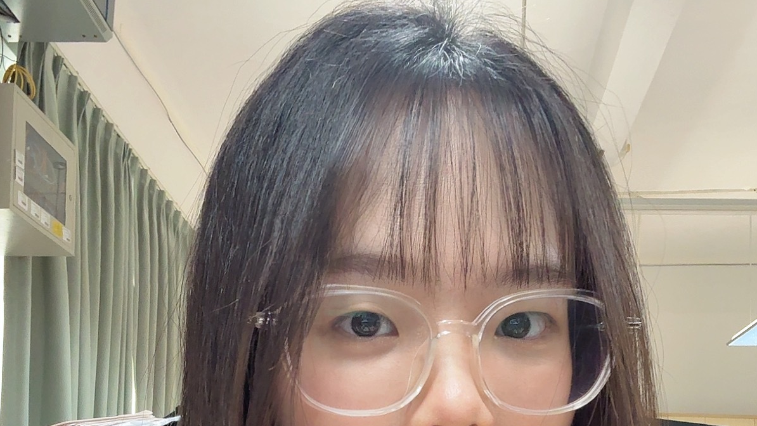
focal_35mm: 44
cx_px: 382
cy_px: 478
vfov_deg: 25.1
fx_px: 883
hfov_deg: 46.4
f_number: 1.9
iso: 320
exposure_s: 1/33
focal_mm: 2.69
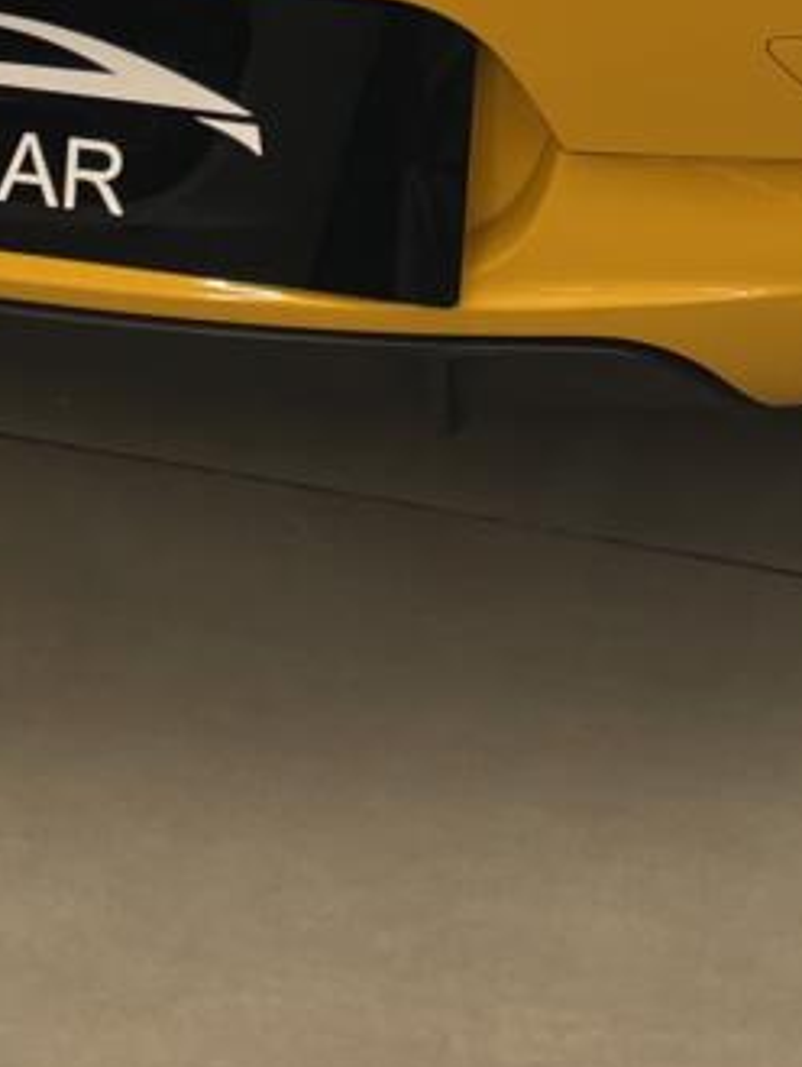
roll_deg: +0.5
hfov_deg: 11.8
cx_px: 462
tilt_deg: -17.7
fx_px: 3887
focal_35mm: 126
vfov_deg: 14.1
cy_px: -750
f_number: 1.6
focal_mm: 4.2
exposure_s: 1/121
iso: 40
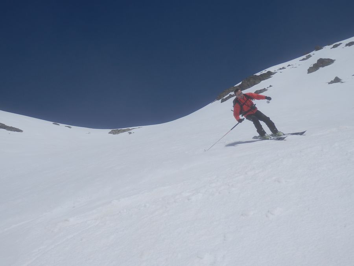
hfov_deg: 54.0
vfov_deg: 41.8
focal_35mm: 34
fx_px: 348
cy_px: 133
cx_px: 177
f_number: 9.8
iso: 80
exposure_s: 1/500
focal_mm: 6.2
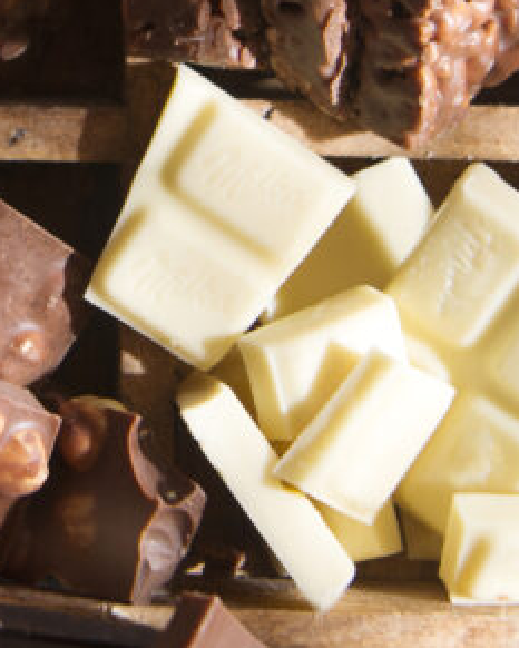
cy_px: -9
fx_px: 3166
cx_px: -104
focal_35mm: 165
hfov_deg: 9.2
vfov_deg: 11.6
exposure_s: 1/60
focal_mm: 50
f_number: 5.6
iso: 100
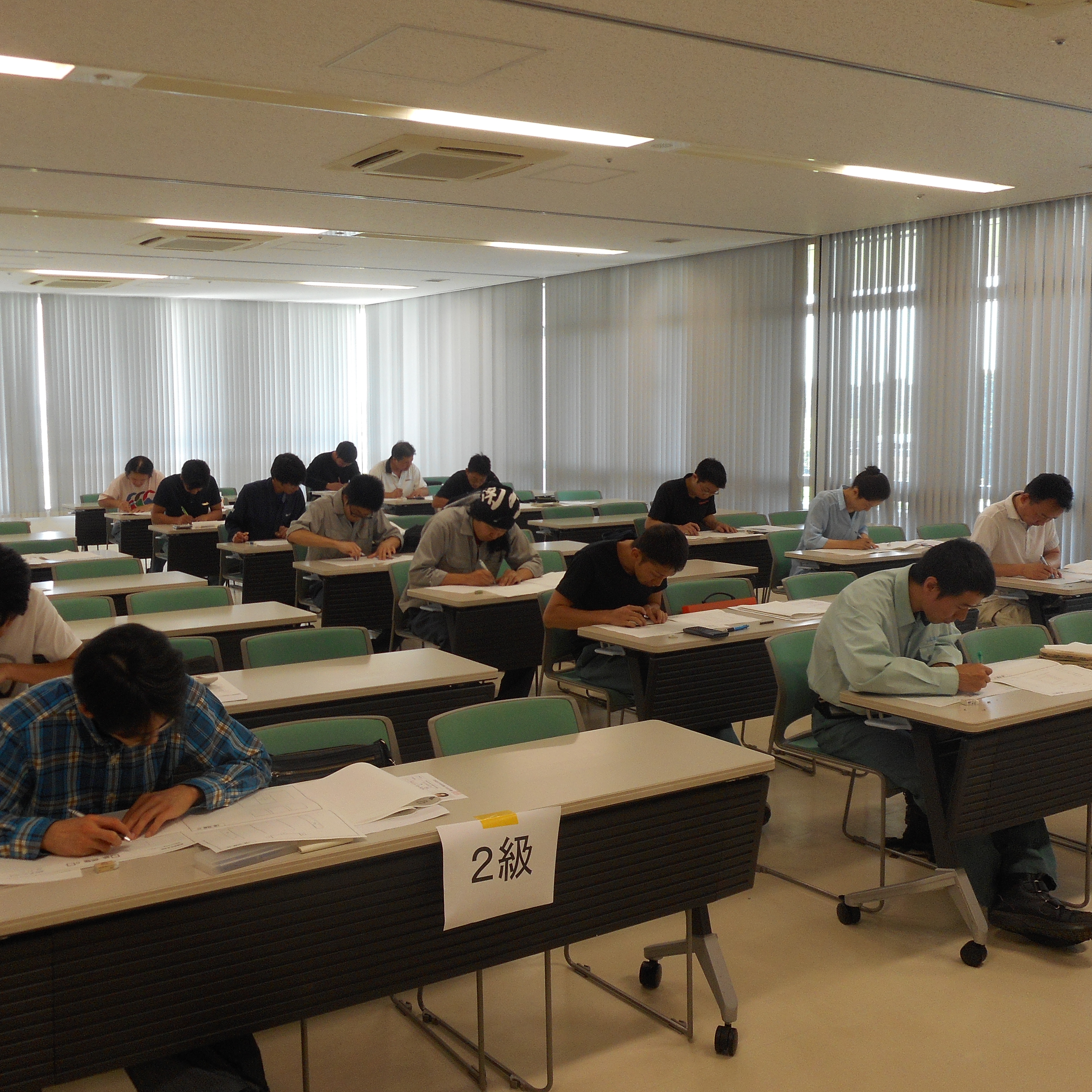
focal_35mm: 35
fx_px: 1249
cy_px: 534
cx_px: 462
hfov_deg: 47.1
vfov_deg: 47.2
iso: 110
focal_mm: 5.2
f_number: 4
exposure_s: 1/30
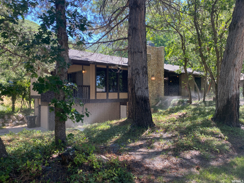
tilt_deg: +0.2
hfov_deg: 67.3
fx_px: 183
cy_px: 92
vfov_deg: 53.1
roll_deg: +0.3
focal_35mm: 26
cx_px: 122
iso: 32
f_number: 1.8
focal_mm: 4.25
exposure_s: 1/216
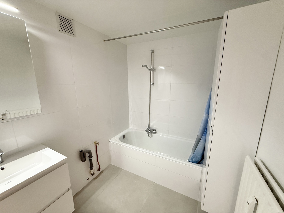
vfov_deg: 85.7
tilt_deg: -11.4
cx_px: 142
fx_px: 115
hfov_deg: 102.1
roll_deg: -0.4
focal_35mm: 14
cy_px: 106
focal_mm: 2.22
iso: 250
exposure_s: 1/50
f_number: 2.2
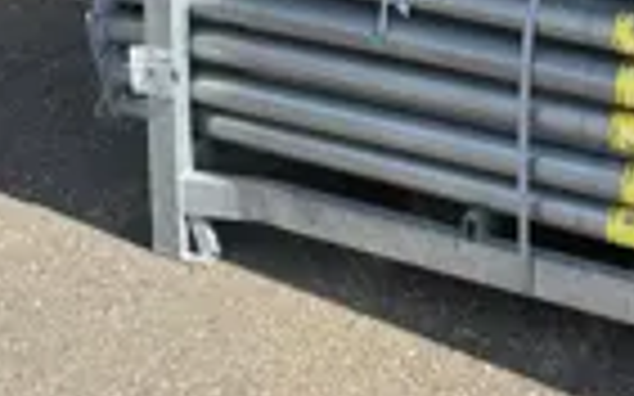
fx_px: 1244
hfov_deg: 28.2
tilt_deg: -4.2
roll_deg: -0.4
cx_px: 481
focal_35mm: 72
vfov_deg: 15.2
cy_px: -351
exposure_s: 1/1980
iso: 80
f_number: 1.78
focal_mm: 6.76
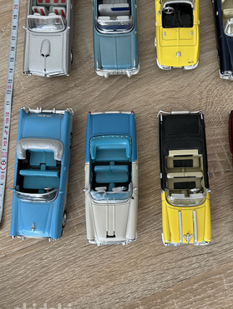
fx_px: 314
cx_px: 145
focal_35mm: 35
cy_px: 132
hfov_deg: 40.5
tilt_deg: -85.0
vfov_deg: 52.4
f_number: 1.5
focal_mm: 5.7
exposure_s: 1/100
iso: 100
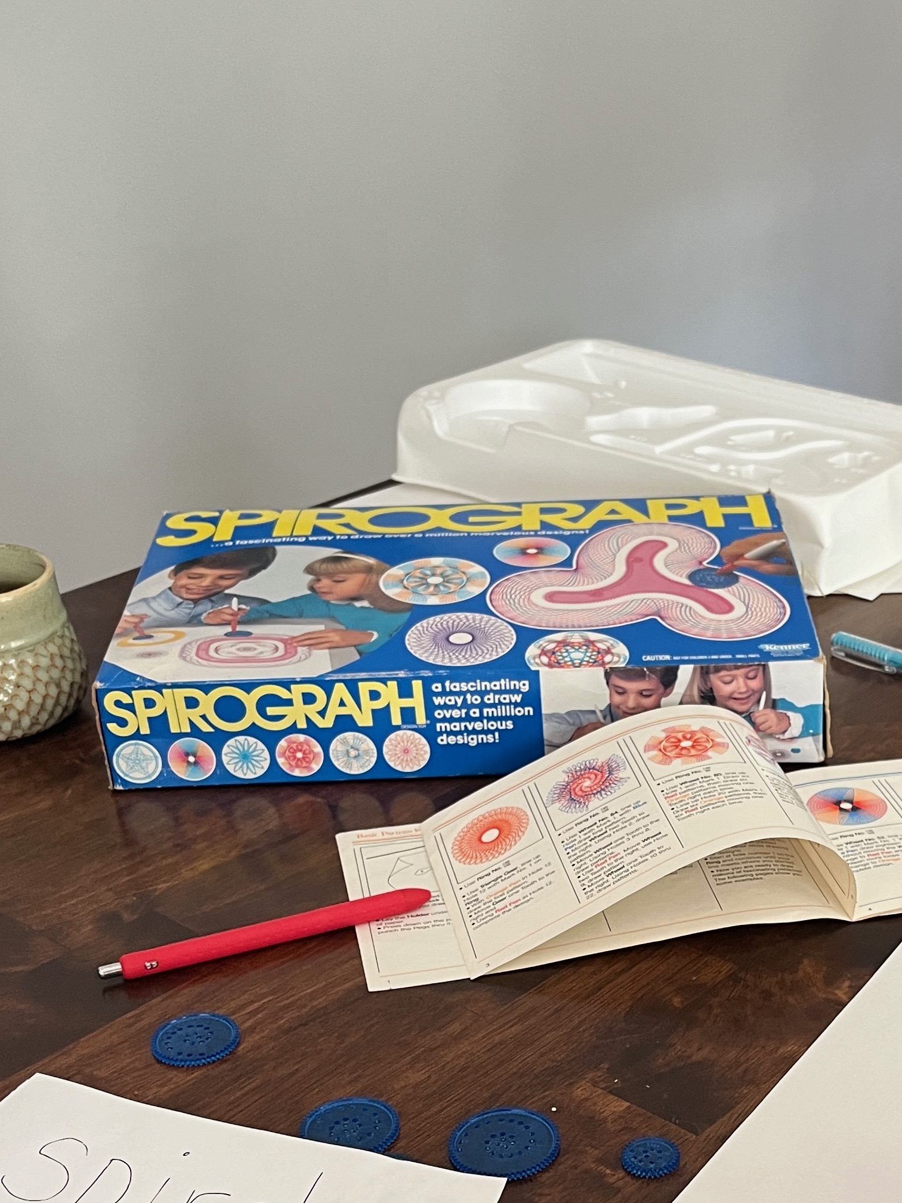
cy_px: 964
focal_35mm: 52
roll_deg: -0.3
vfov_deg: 35.6
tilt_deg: -34.2
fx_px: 1807
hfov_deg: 27.5
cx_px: 727
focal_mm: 5.1
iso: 125
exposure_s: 1/92
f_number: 1.6
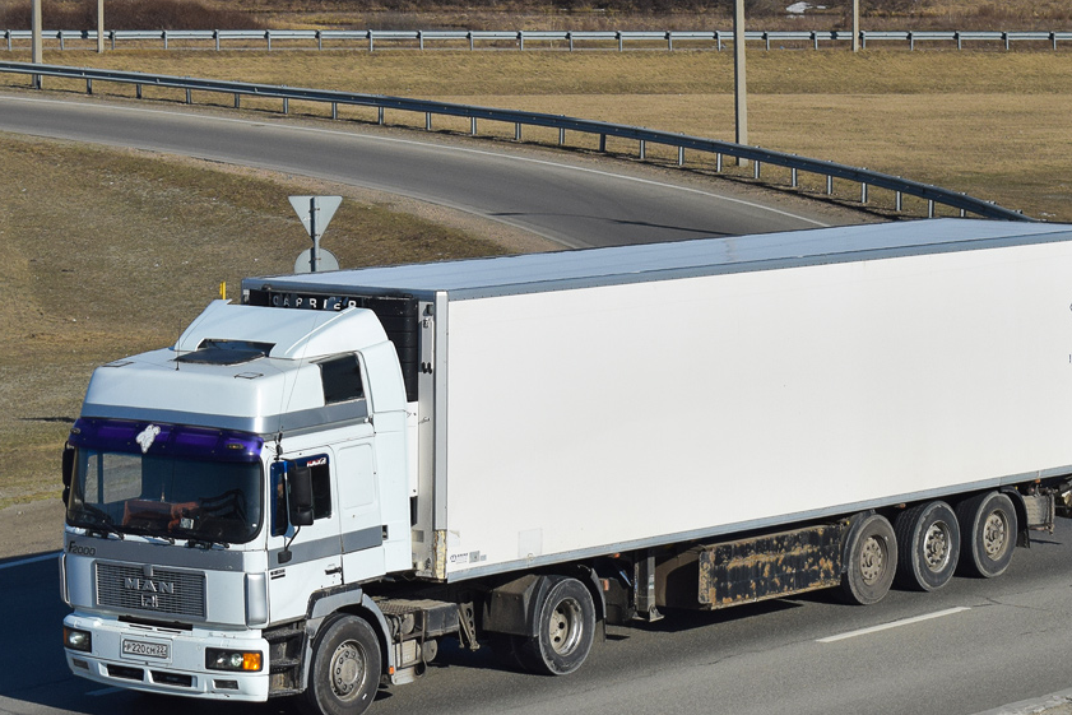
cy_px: 338
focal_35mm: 118
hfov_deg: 17.4
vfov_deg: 11.6
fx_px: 3506
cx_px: 505
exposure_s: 1/1250
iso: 200
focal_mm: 55
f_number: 8
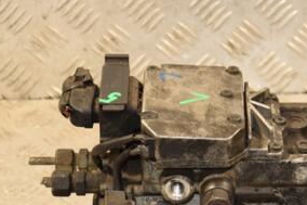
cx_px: 245
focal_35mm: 165
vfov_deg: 8.3
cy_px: 163
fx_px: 1406
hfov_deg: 12.4
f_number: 5
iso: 800
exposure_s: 1/100
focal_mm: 52
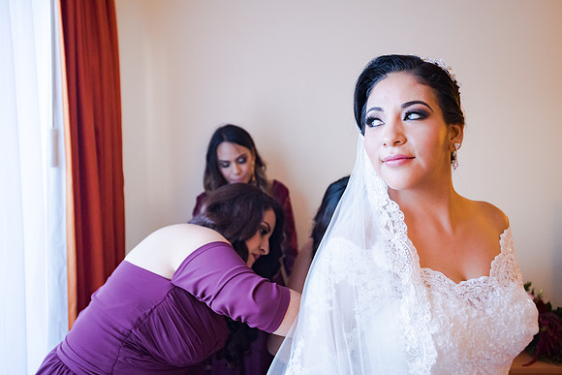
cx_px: 281
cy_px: 188
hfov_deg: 58.7
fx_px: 500
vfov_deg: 41.1
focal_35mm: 32
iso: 1600
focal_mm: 32
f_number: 2.8
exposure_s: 1/250
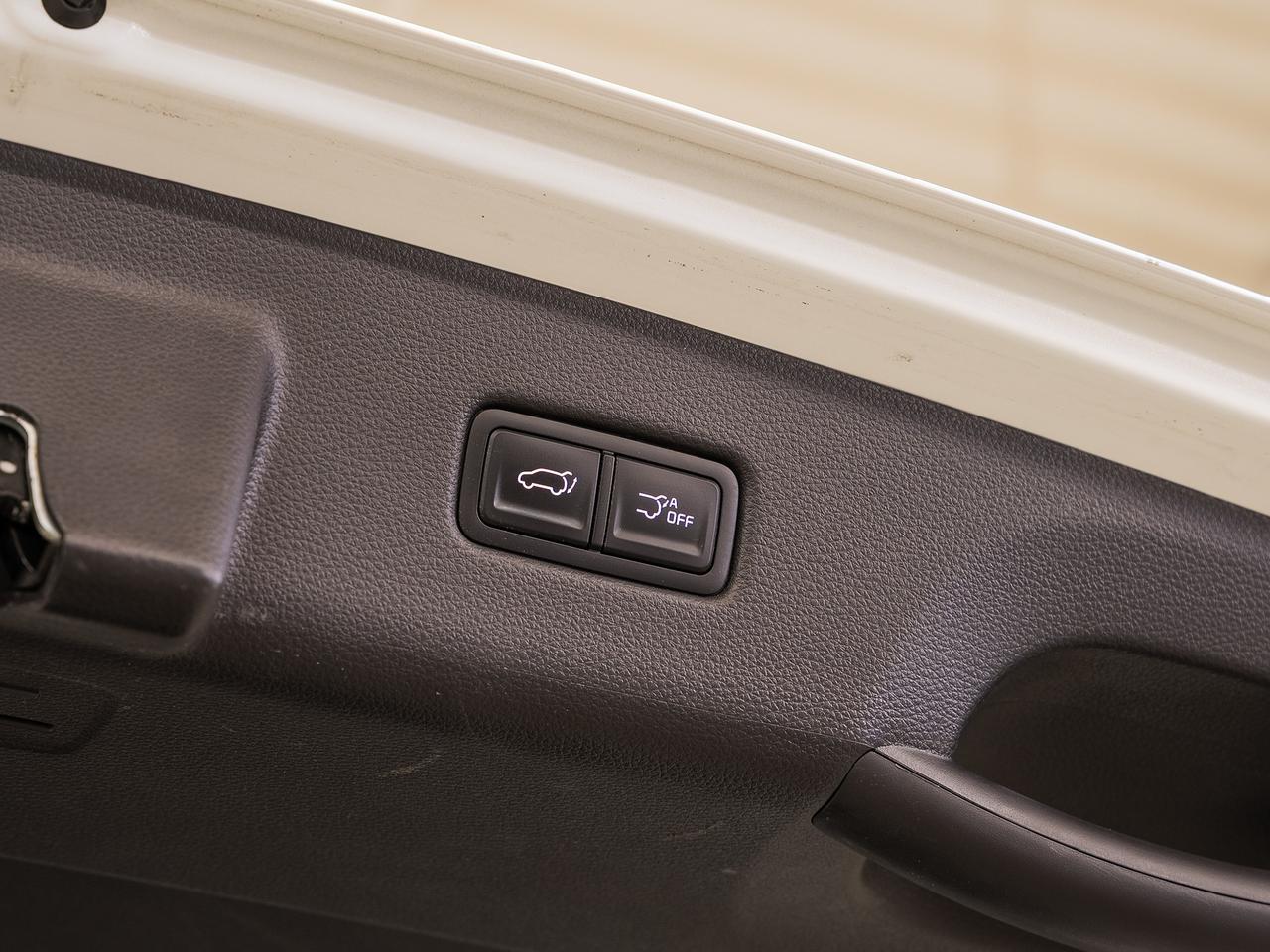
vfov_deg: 14.1
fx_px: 3837
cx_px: 594
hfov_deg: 18.8
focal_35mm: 105
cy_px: 559
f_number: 5.6
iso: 100
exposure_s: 1/2.5
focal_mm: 70
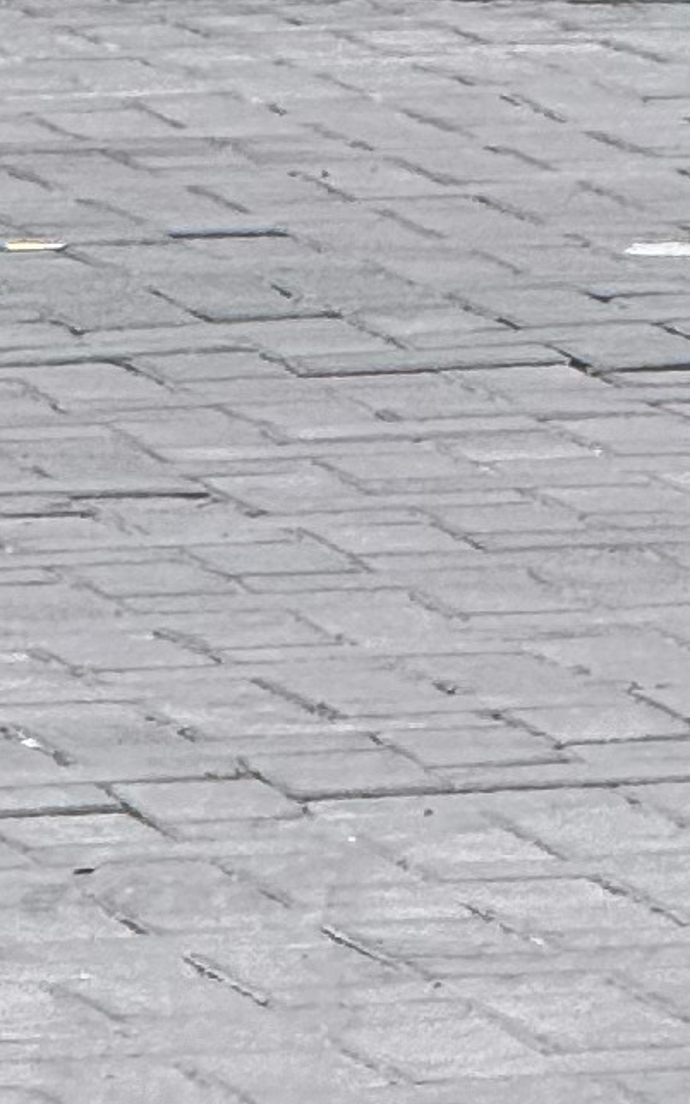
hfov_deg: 1.6
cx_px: 2003
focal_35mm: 798
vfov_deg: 2.6
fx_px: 24005
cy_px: -1837
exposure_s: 1/903
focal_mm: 15.66
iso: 50
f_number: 2.8
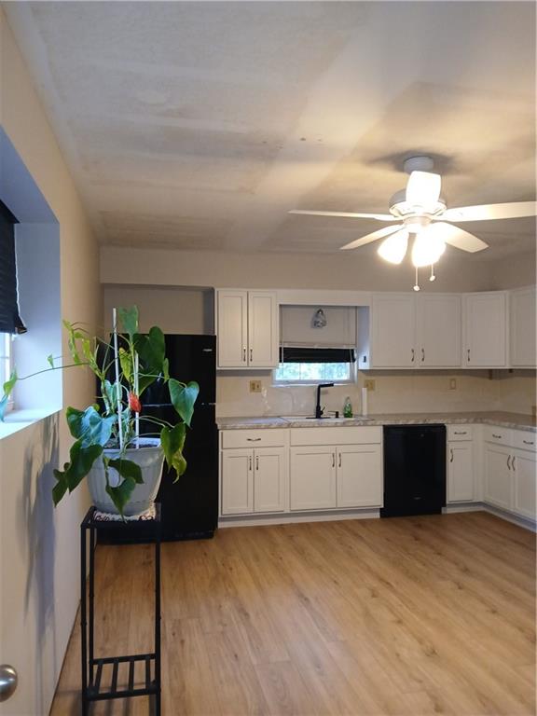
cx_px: 268
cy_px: 358
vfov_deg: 67.3
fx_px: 538
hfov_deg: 53.1
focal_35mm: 26
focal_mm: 3.98
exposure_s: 1/30
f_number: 1.8
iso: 200
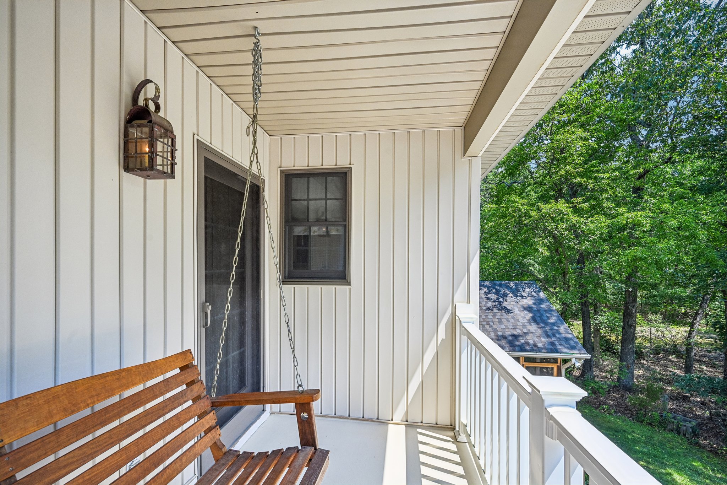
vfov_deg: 75.5
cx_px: 364
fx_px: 313
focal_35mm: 16
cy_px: 242
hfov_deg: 98.5
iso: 800
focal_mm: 15.5
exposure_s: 1/800
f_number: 8
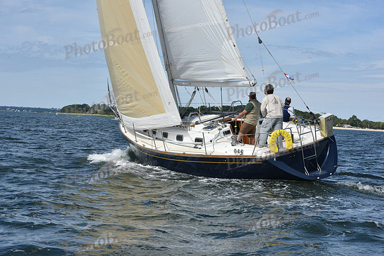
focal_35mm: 70
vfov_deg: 19.5
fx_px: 747
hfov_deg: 28.8
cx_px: 192
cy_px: 128
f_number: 10
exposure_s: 1/1000
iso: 320
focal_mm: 70
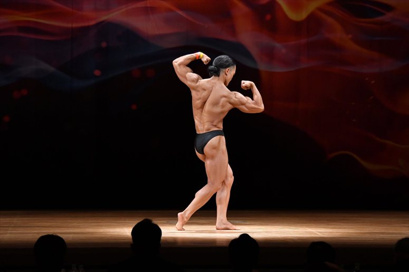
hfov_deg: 10.2
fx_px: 2294
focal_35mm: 202
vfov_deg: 6.8
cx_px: 204
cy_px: 136
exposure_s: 1/400
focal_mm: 135
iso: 3200
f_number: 5.6
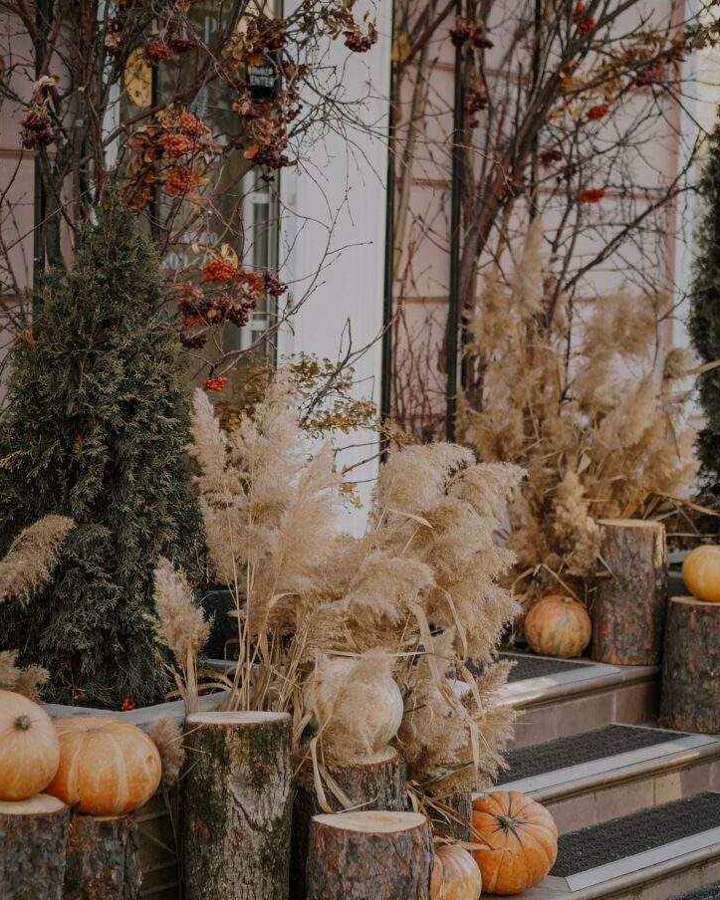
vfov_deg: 18.3
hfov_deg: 14.7
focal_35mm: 105
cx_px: 402
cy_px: 514
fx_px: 2797
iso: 200
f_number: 2
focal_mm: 45
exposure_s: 1/400
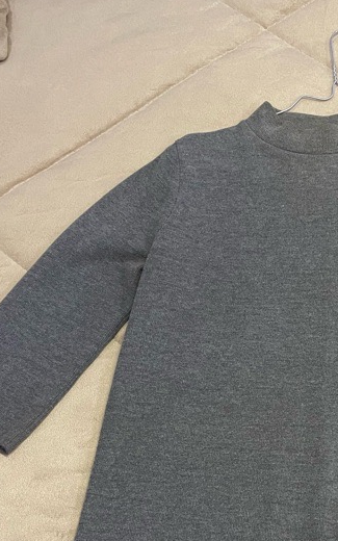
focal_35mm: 53
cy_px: 414
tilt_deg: -66.9
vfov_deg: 37.1
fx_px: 781
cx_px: 287
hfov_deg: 23.9
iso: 250
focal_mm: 4.2
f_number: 1.6
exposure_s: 1/50
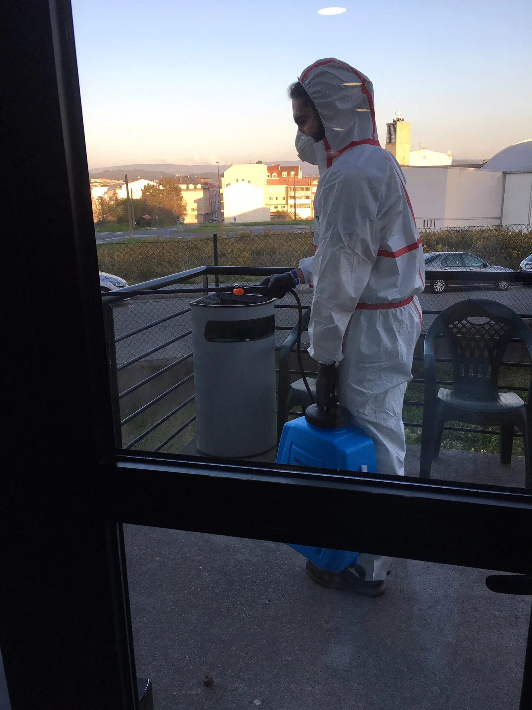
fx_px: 594
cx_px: 266
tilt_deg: -15.4
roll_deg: +1.8
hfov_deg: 48.2
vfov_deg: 61.7
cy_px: 355
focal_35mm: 29
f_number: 2.2
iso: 25
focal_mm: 4.15
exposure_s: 1/214
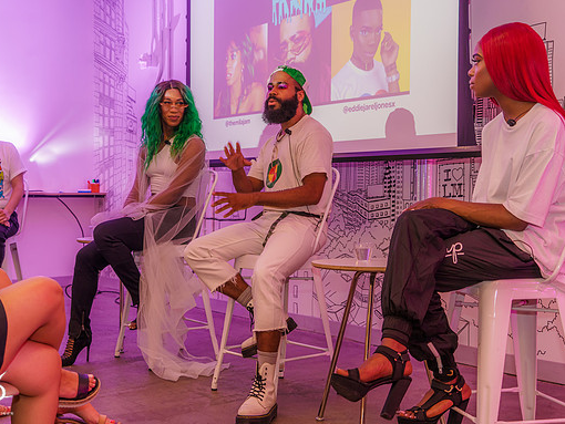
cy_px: 213
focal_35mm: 47
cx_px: 245
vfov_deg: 30.9
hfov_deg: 40.3
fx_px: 767
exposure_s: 1/125
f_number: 4.5
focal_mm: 43
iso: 320
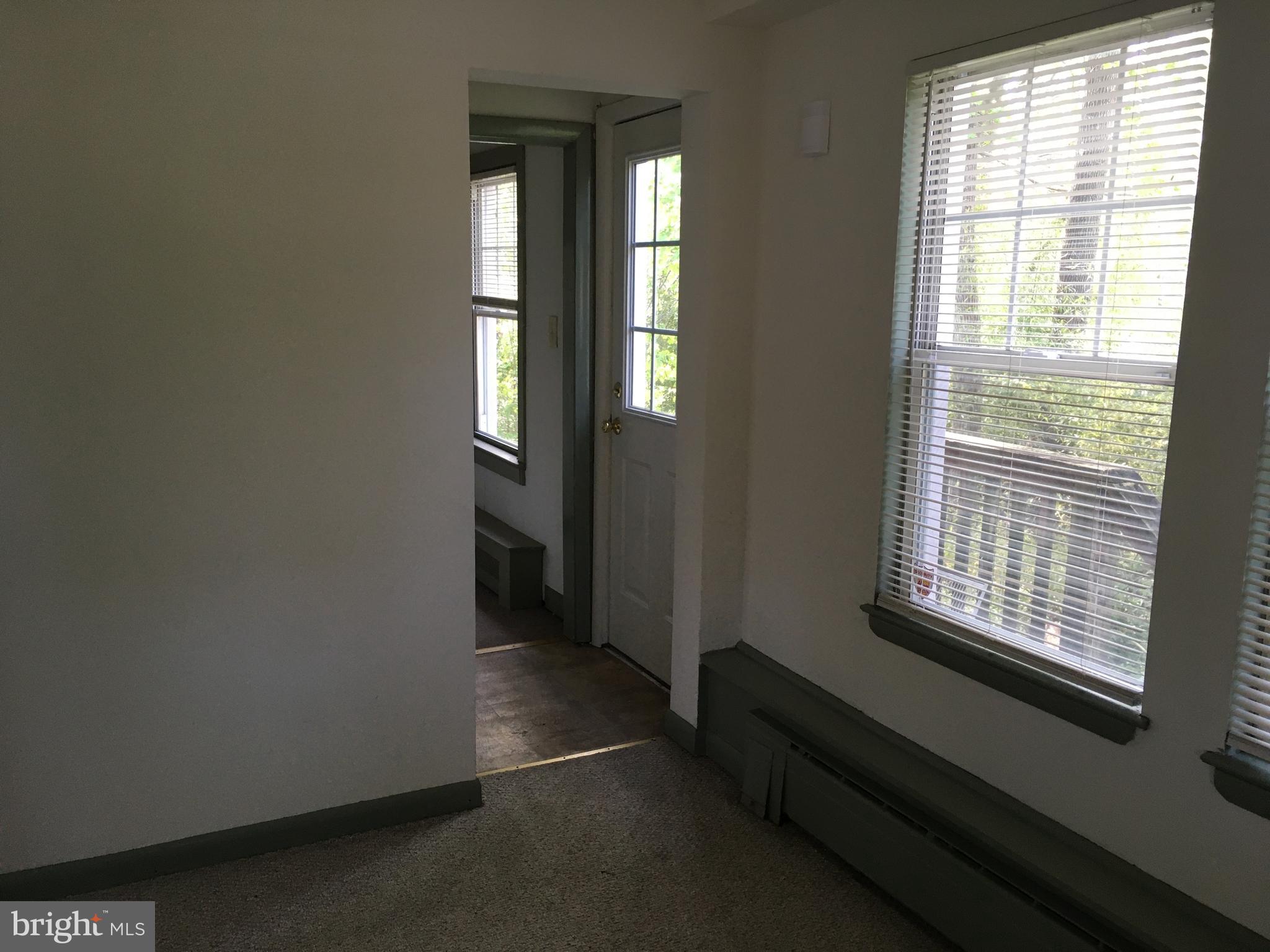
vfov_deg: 48.2
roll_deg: -1.6
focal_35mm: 29
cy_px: 476
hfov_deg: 61.7
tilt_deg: -11.3
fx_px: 1064
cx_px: 635
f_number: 2.2
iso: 40
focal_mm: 4.15
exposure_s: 1/30
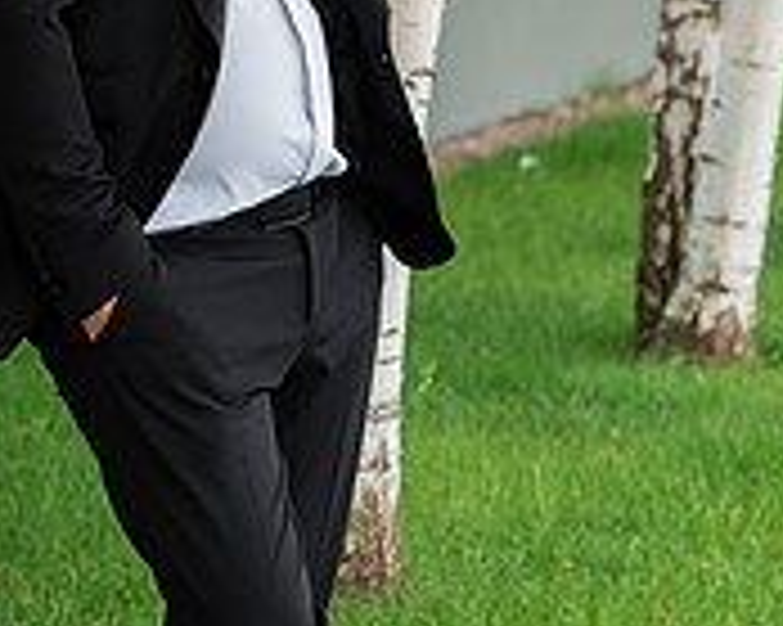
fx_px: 5883
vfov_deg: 6.1
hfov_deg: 7.6
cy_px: 0
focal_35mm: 254
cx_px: 296
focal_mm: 75
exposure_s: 1/250
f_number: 4
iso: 200
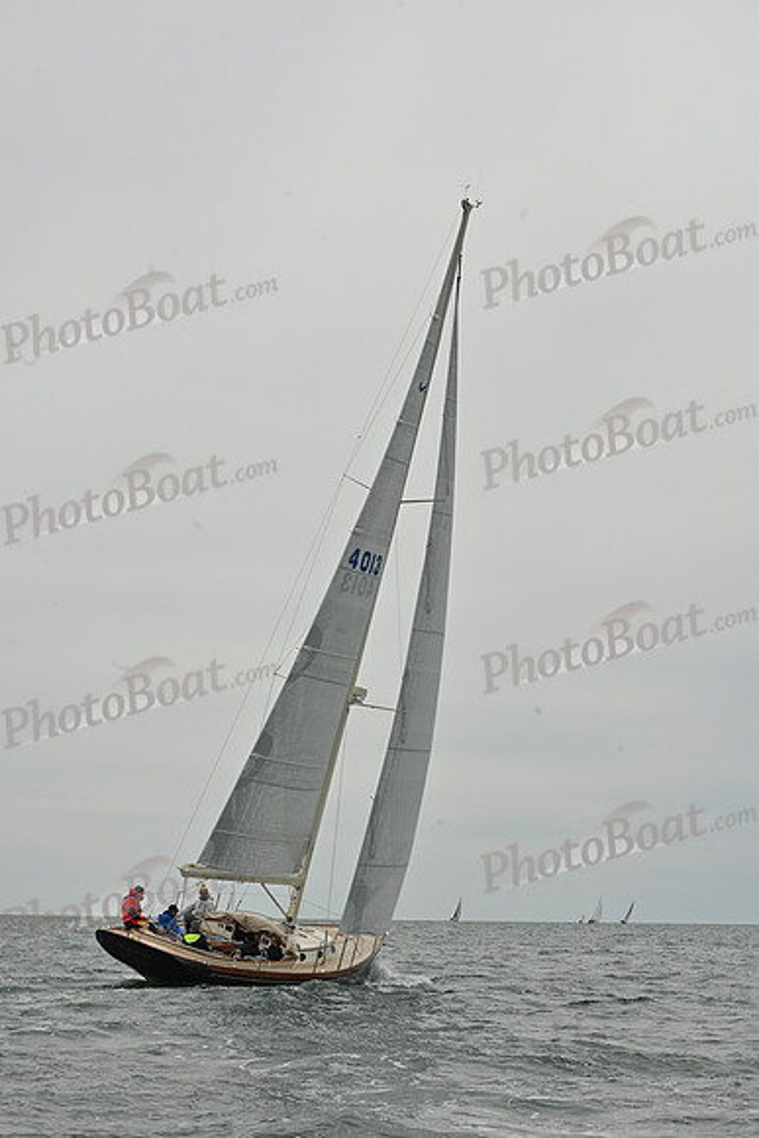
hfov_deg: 16.7
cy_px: 569
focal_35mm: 82
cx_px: 380
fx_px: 2592
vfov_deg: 24.8
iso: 320
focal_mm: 82
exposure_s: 1/1000
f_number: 16
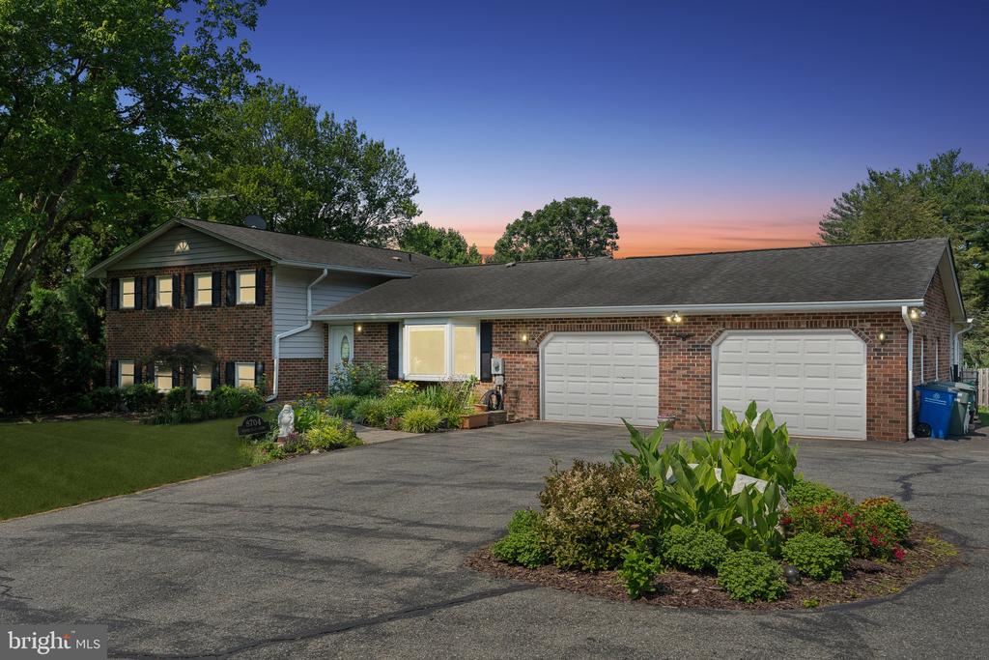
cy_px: 330
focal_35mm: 31
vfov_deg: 42.3
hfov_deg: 60.3
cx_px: 494
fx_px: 852
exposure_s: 1/500
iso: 200
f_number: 7.1
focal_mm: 31
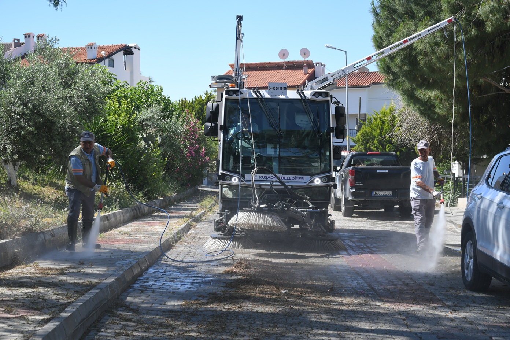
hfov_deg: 35.1
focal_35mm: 57
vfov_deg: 23.8
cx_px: 255
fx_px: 807
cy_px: 170
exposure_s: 1/400
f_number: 5
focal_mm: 38
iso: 100
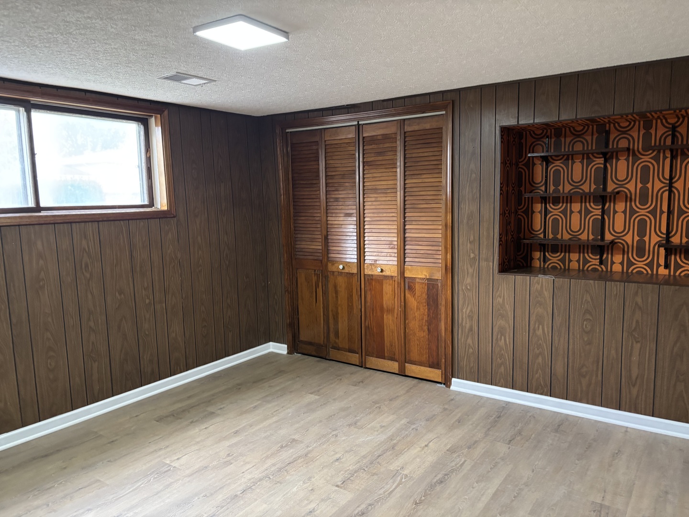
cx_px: 344
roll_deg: +1.6
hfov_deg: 67.3
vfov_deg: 53.1
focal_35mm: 26
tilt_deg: -7.0
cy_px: 258
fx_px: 518
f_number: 1.6
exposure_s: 1/60
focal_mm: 5.96
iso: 400
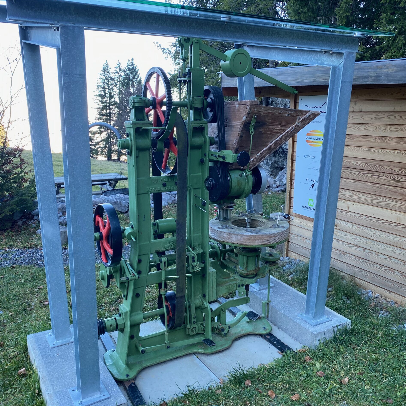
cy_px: 207
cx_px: 202
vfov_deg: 52.5
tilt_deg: -12.1
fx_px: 411
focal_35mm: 31
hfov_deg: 52.5
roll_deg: -0.2
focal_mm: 4.25
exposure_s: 1/121
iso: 40
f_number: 1.8
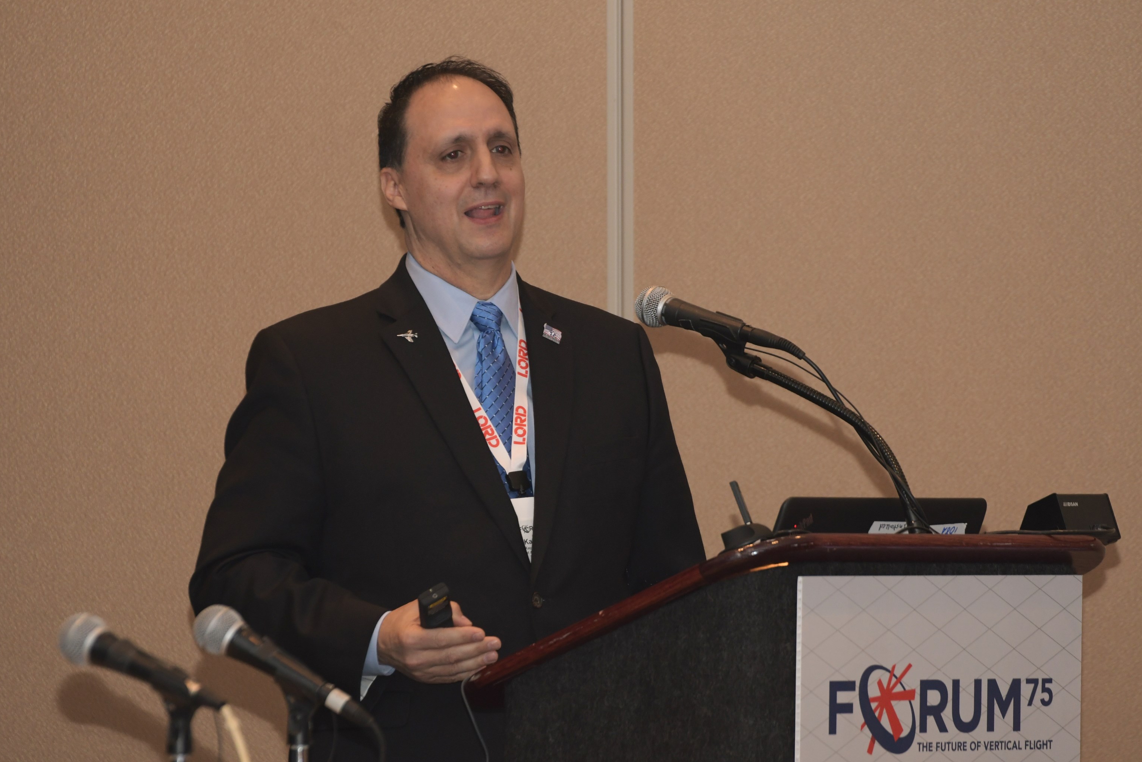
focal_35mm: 316
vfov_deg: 4.4
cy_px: 381
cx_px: 570
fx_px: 10024
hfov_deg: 6.5
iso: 1000
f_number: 5.3
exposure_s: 1/125
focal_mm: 210
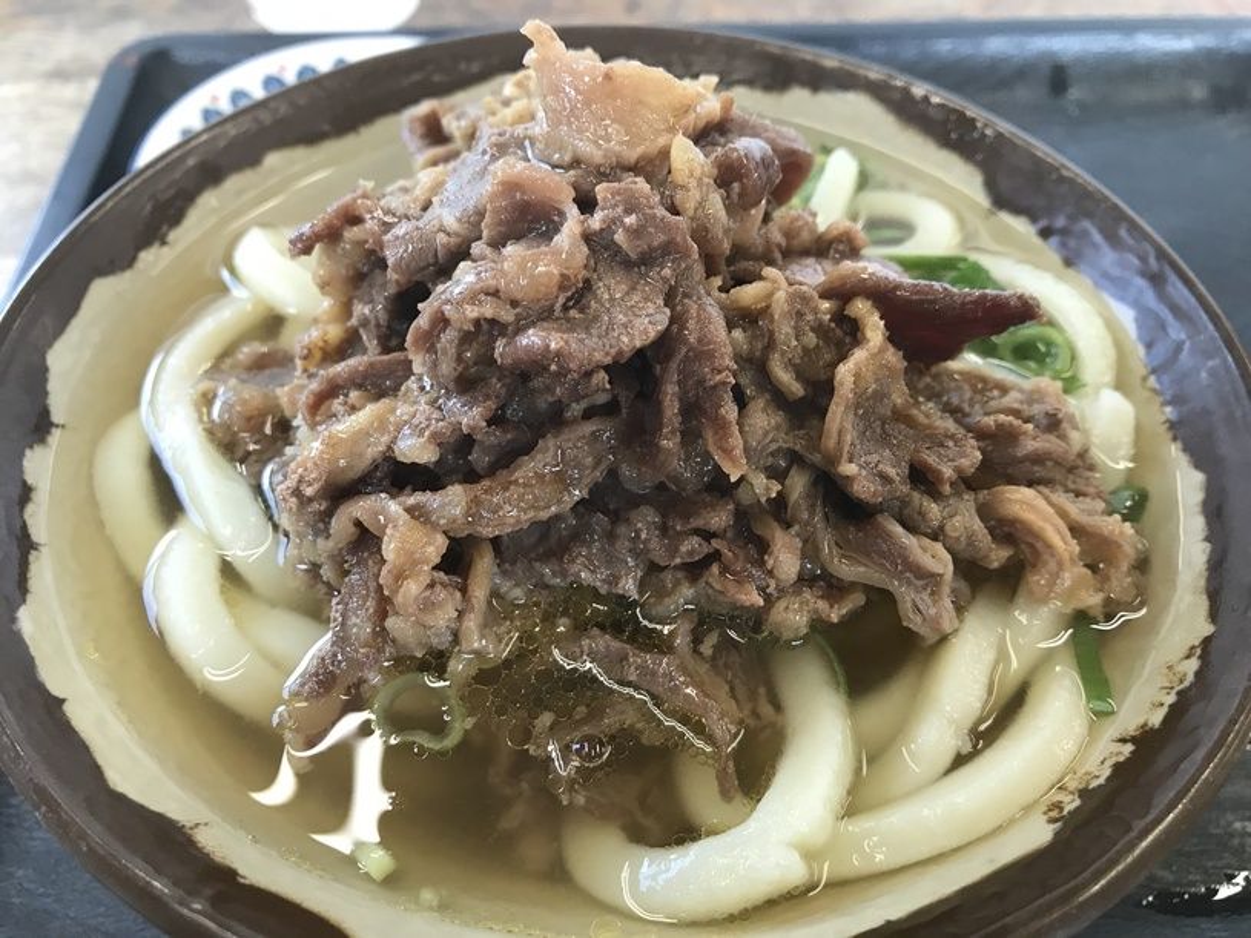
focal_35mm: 28
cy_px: 469
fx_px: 1012
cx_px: 626
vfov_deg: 49.7
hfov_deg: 63.5
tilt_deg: -51.6
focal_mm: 3.99
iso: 32
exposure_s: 1/30
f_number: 1.8
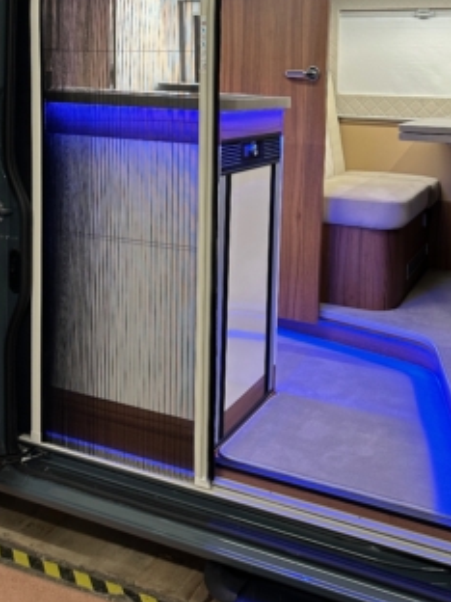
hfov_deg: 35.1
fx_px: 712
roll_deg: -0.9
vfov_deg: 44.2
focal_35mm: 41
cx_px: 256
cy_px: 146
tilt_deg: -5.6
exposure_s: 1/50
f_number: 1.78
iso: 250
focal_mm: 6.86
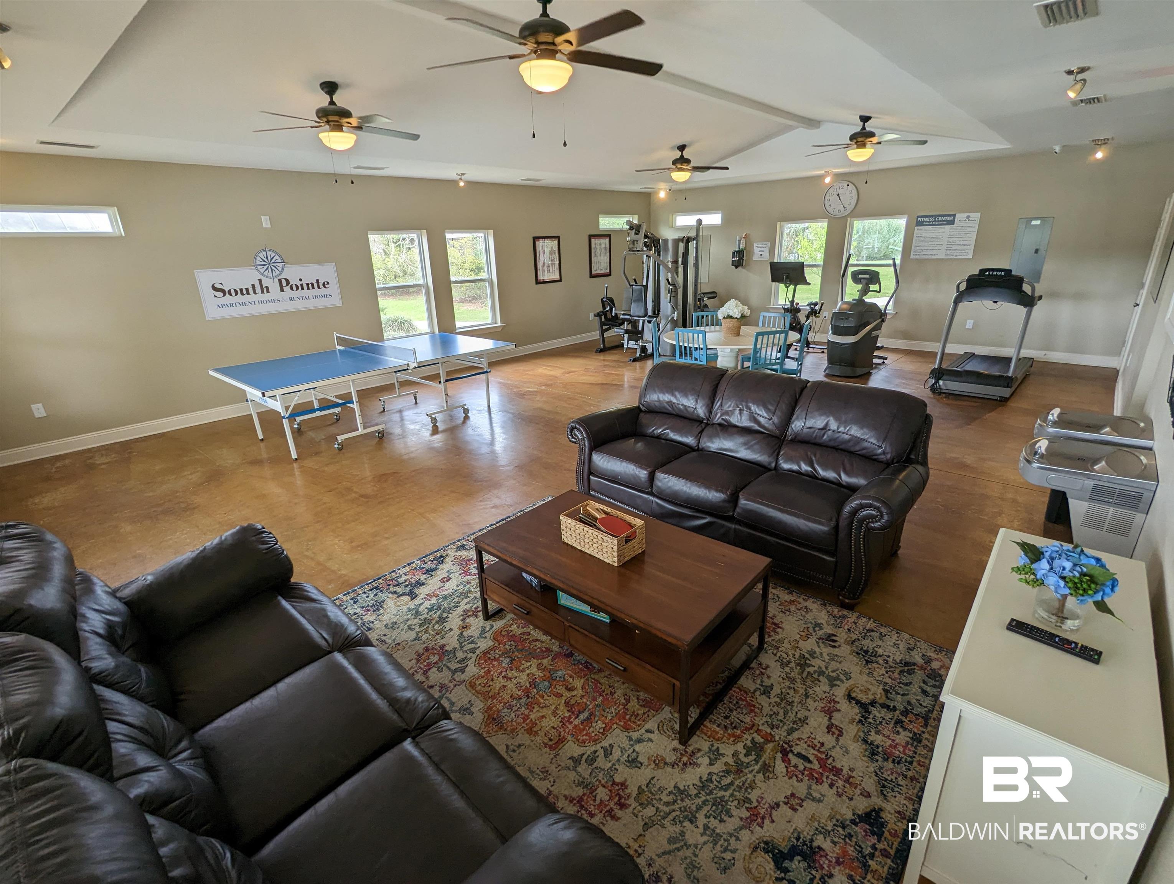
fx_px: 543
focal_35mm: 16
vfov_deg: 78.2
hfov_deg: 94.4
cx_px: 587
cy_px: 442
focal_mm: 2.35
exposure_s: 1/120
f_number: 2.2
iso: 82
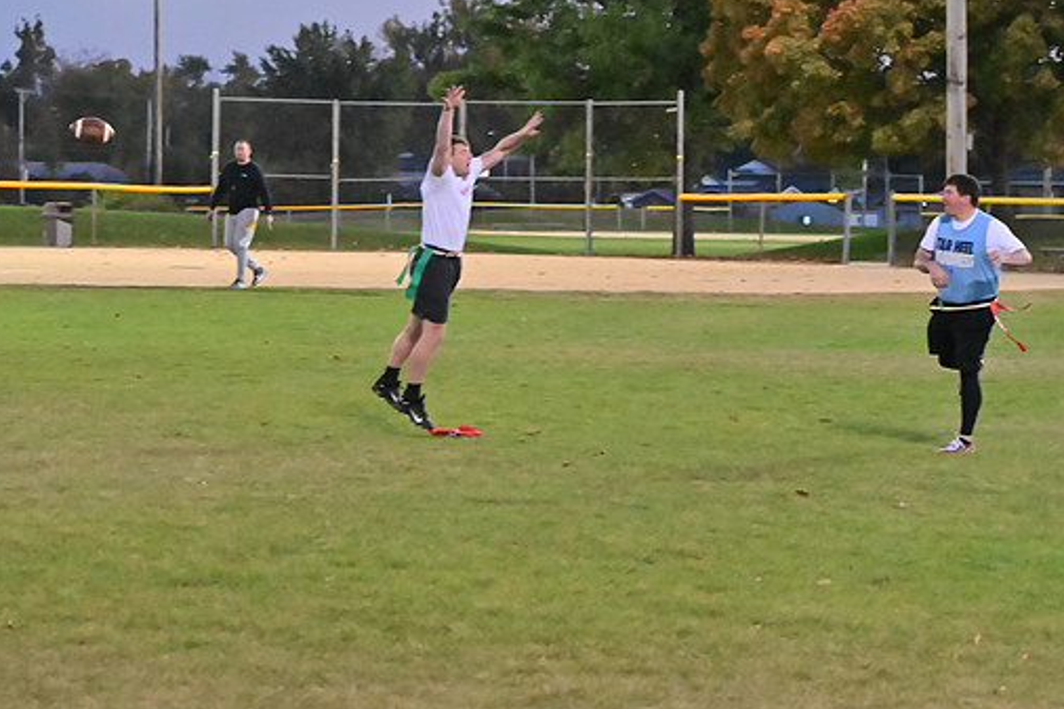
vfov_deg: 11.0
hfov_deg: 16.4
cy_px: 327
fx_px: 3693
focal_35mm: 125
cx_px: 498
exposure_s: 1/500
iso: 6400
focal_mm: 73
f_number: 4
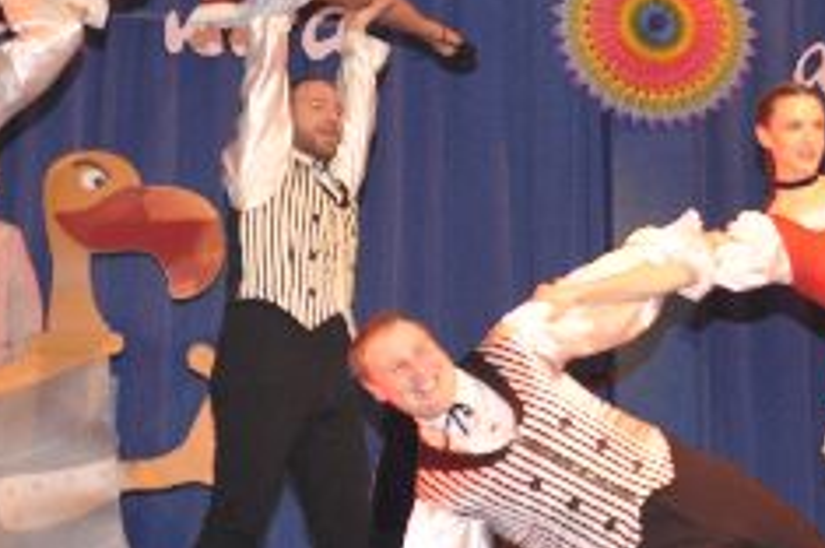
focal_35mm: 92
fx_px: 2105
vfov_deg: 14.8
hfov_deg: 21.0
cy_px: 174
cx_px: 930
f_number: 5
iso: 400
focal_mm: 18
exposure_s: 1/60
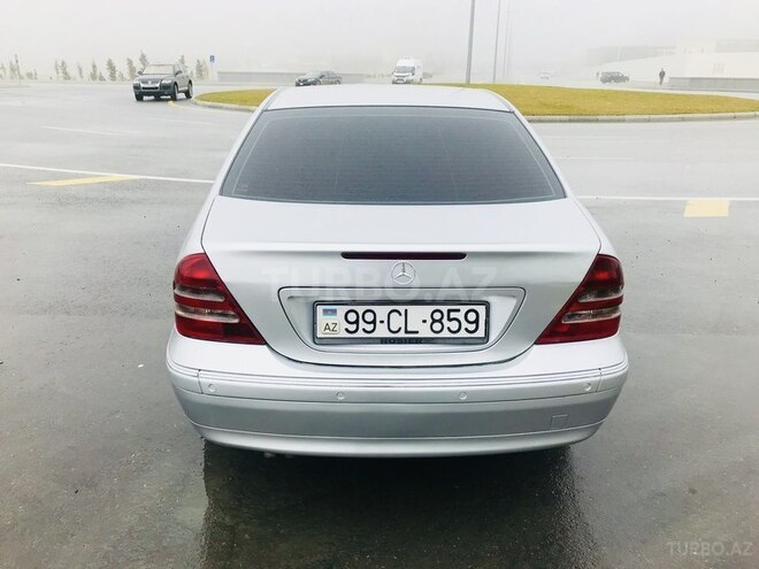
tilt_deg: -18.0
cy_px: 284
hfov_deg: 63.4
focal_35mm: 28
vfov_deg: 49.7
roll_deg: -0.6
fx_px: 614
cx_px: 380
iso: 20
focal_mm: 3.99
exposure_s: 1/1773
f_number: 1.8
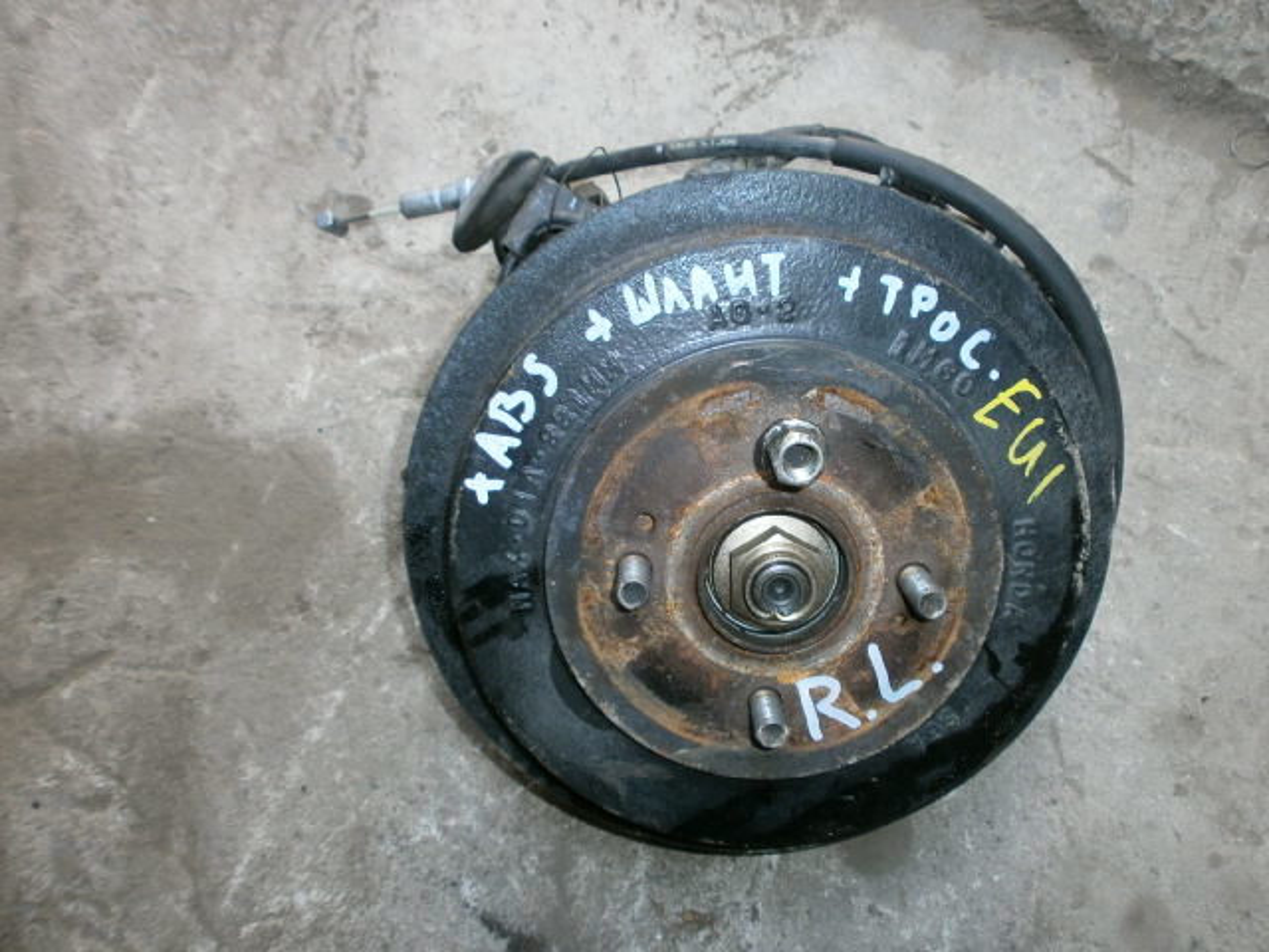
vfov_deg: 51.4
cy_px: 476
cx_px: 634
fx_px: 990
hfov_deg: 65.3
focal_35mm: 27
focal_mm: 4.8
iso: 125
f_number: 2.9
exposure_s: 1/30
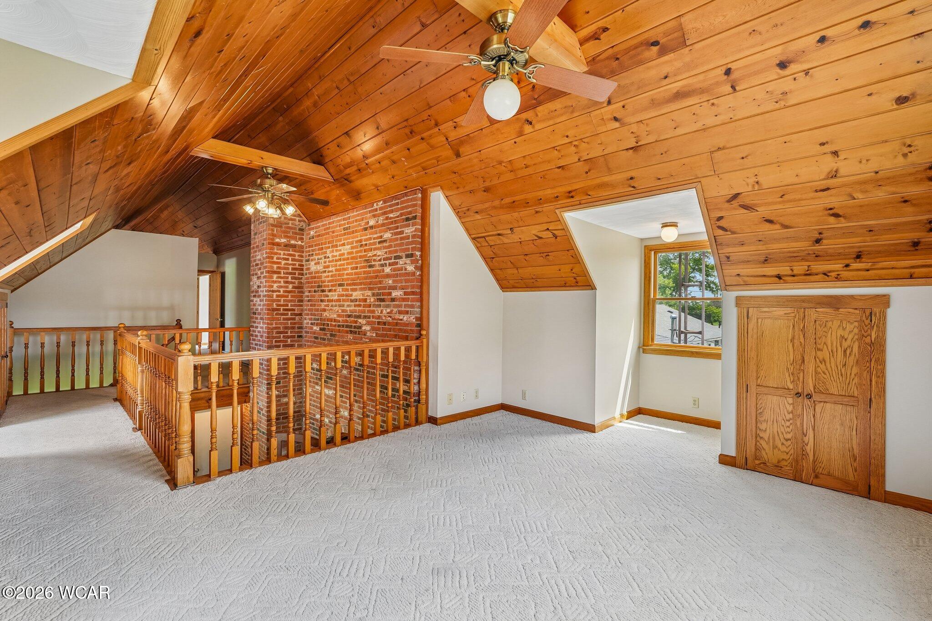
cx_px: 466
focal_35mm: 16
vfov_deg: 72.0
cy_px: 310
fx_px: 427
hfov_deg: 95.0
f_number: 8
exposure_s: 1/30
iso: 250
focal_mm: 16.5
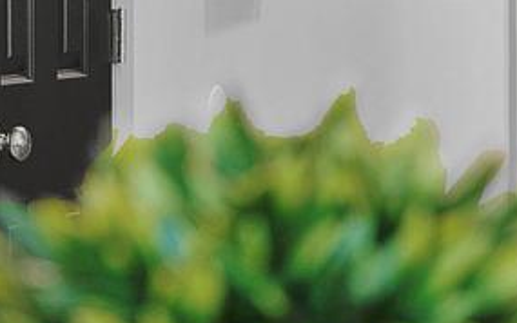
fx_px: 3606
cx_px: 1502
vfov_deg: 5.1
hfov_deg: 7.3
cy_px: -73
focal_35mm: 256
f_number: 3.5
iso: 200
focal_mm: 35
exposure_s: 1/20
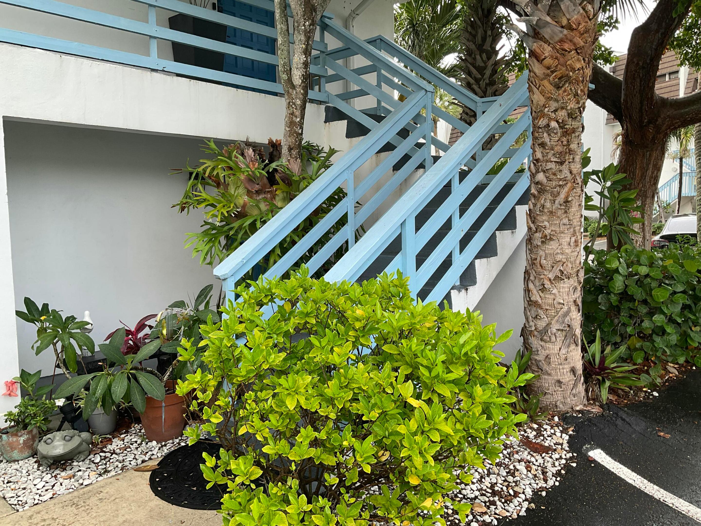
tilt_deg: -4.2
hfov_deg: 61.7
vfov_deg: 48.2
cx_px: 350
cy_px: 263
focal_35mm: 29
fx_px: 587
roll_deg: +0.1
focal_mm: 3
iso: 20
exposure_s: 1/120
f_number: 1.8
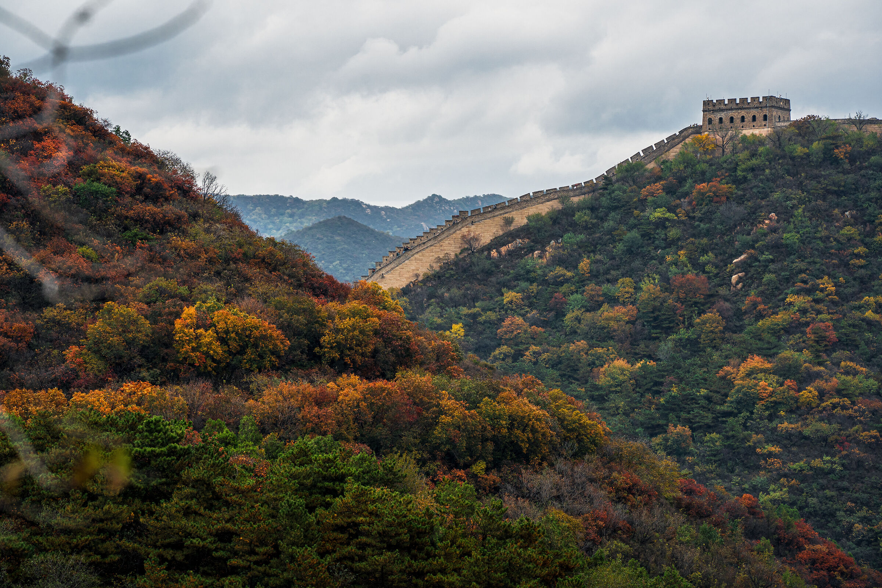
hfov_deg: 11.4
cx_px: 441
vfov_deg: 7.6
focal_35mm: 180
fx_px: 4410
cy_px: 294
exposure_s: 1/200
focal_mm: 180
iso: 320
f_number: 8
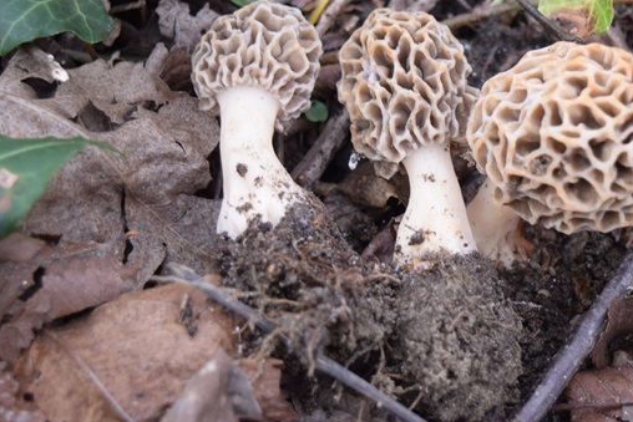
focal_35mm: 68
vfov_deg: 19.9
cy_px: 121
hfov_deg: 29.4
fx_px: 1196
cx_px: 427
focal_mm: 30
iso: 400
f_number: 5.6
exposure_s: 1/125
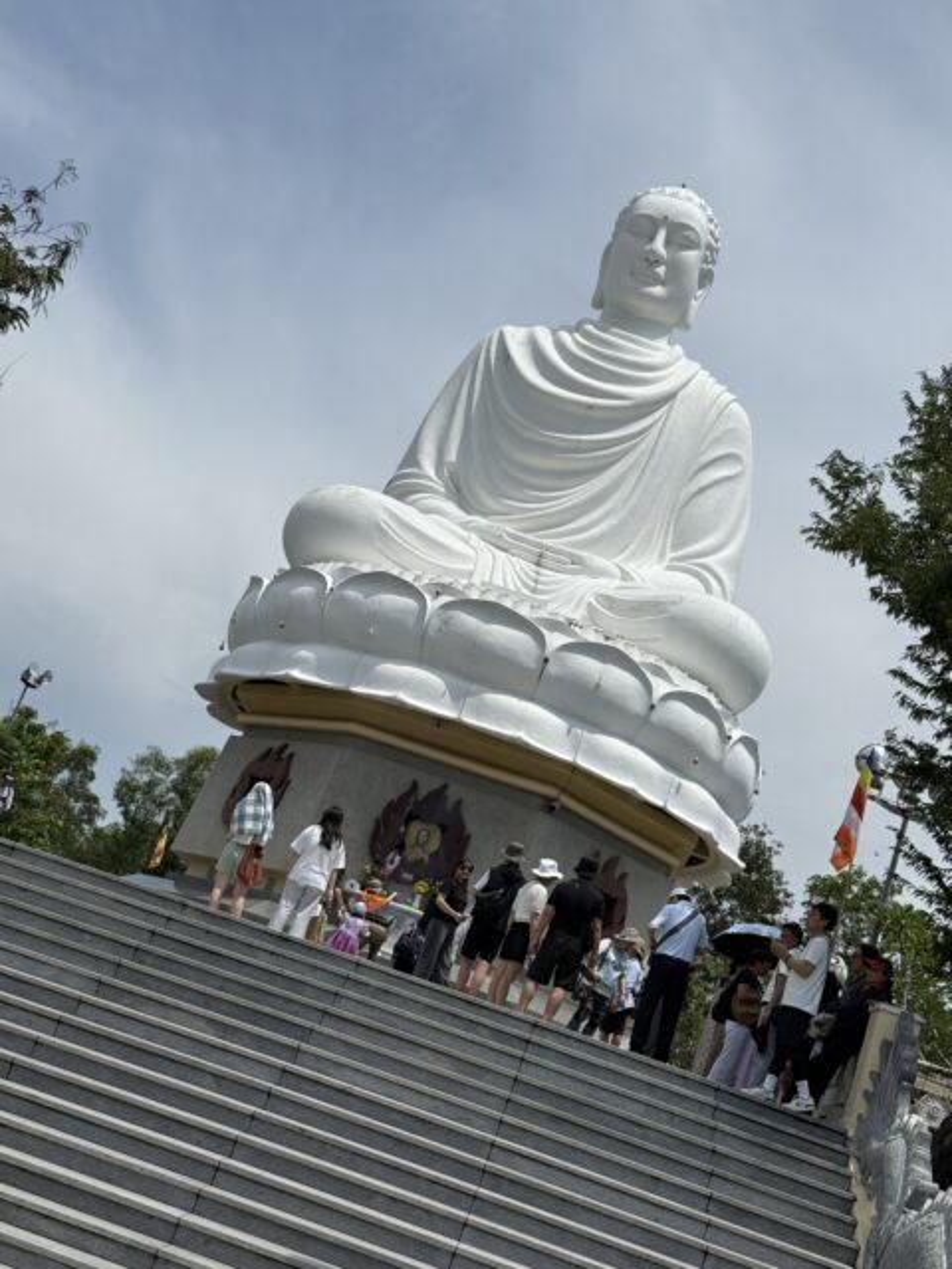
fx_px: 1760
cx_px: 476
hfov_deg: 30.3
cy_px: 634
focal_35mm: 48
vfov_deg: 39.7
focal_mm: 6.76
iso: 80
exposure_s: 1/11364
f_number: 1.78
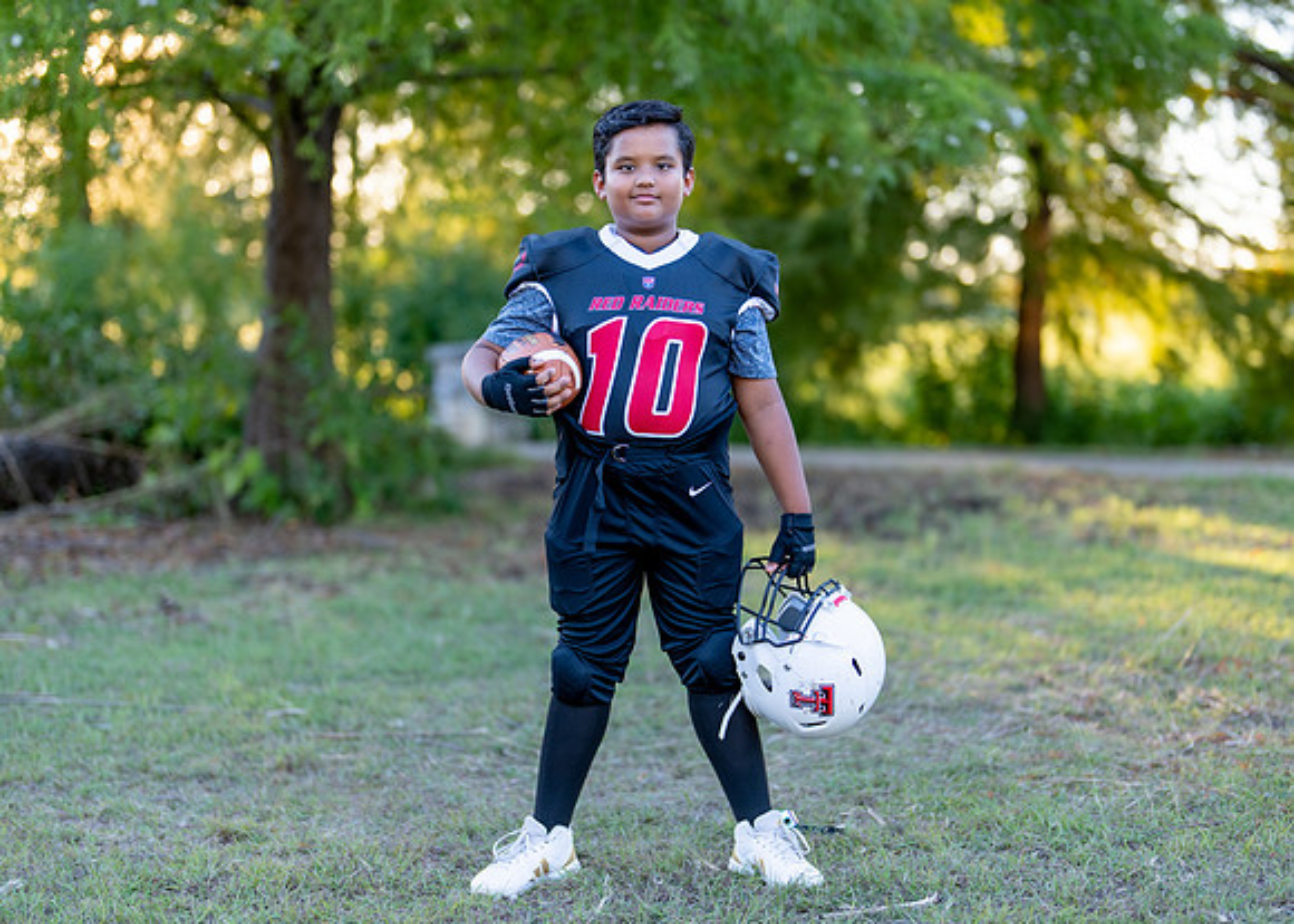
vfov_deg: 22.7
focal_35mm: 63
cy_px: 480
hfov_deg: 31.4
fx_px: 2299
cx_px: 665
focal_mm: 50
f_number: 1.2
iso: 100
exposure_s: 1/500
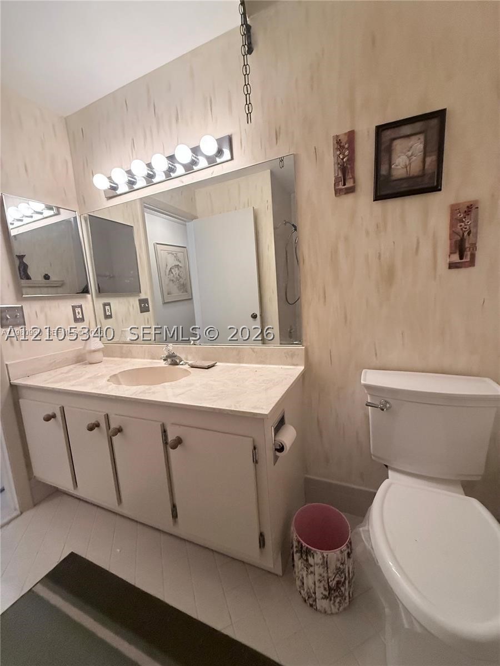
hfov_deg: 85.7
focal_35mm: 14
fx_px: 270
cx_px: 250
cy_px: 333
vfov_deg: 102.1
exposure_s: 1/120
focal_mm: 2.22
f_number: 2.2
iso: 500
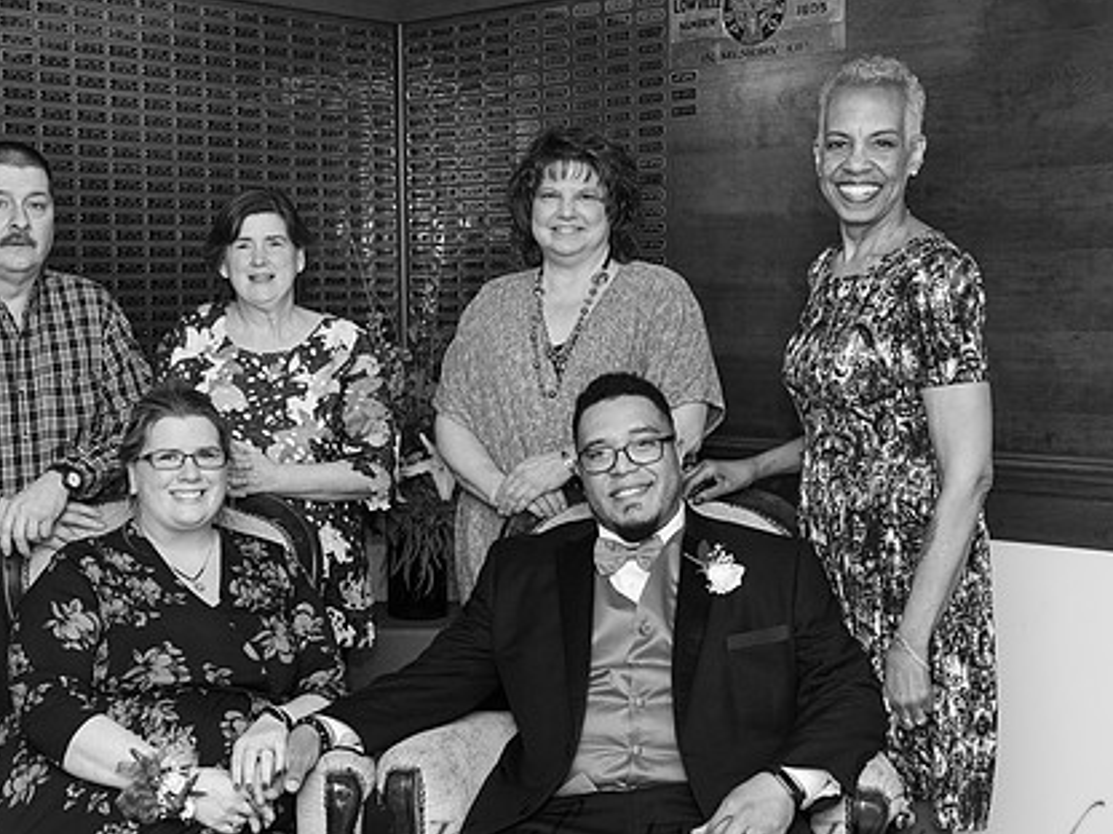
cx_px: 415
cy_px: 434
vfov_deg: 28.6
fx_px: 1640
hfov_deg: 37.3
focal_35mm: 51
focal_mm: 38
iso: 800
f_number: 4
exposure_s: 1/200
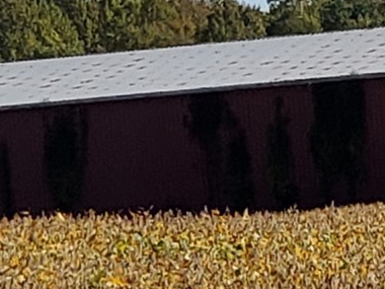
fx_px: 1557
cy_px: 124
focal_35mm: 140
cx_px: 325
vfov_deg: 10.6
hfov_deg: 14.0
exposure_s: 1/900
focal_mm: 6
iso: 50
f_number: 2.4
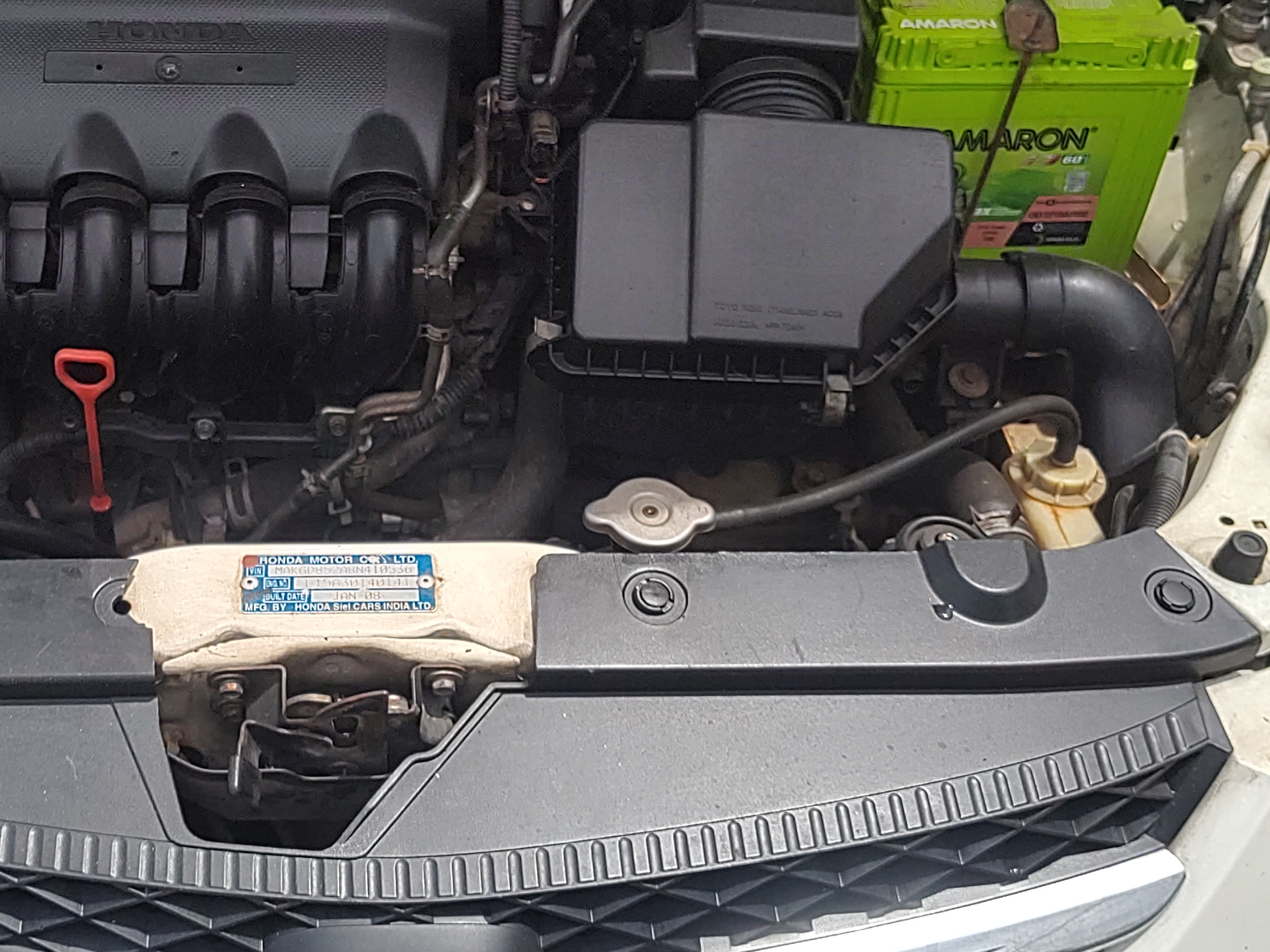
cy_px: 368
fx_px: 1798
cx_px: 351
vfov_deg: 29.6
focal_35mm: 49
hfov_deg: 38.1
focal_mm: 5.56
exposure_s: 1/2419
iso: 100
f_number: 1.8
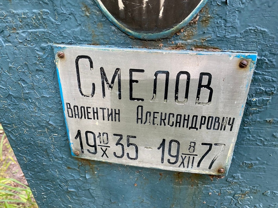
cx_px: 139
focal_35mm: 26
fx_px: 209
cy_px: 104
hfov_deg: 67.3
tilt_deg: -27.7
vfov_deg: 53.1
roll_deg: +2.1
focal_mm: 4.25
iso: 125
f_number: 1.8
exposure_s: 1/60
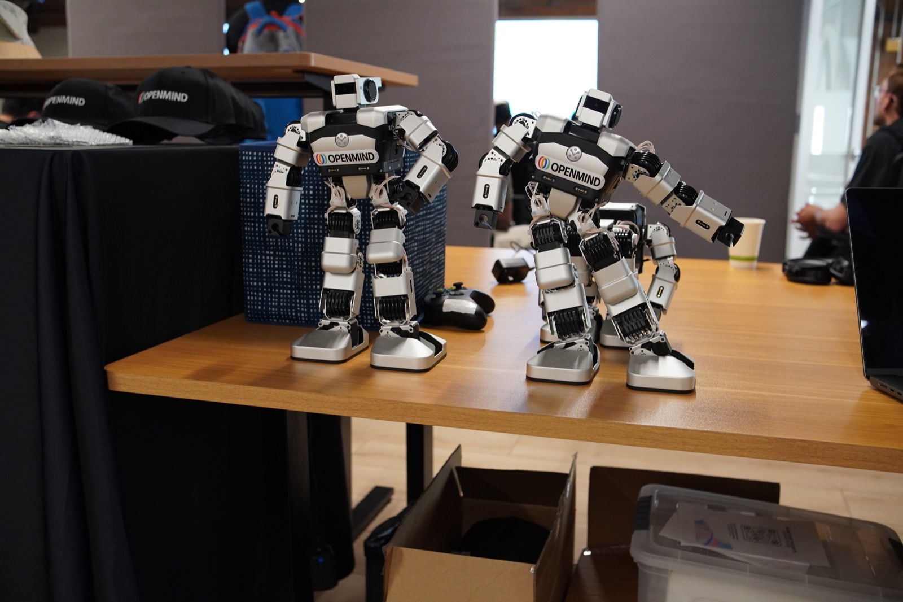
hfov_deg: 55.1
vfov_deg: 38.3
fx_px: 865
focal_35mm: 34
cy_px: 301
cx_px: 452
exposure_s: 1/160
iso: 1600
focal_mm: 23
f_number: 2.8
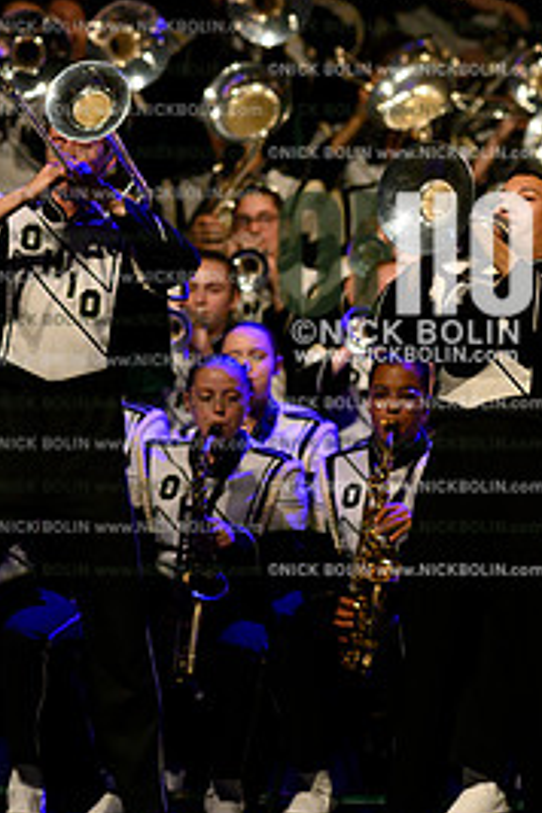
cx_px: 405
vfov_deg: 4.1
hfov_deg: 2.7
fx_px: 11404
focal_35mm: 505
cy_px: 277
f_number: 4
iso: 6400
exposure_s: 1/500
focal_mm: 300
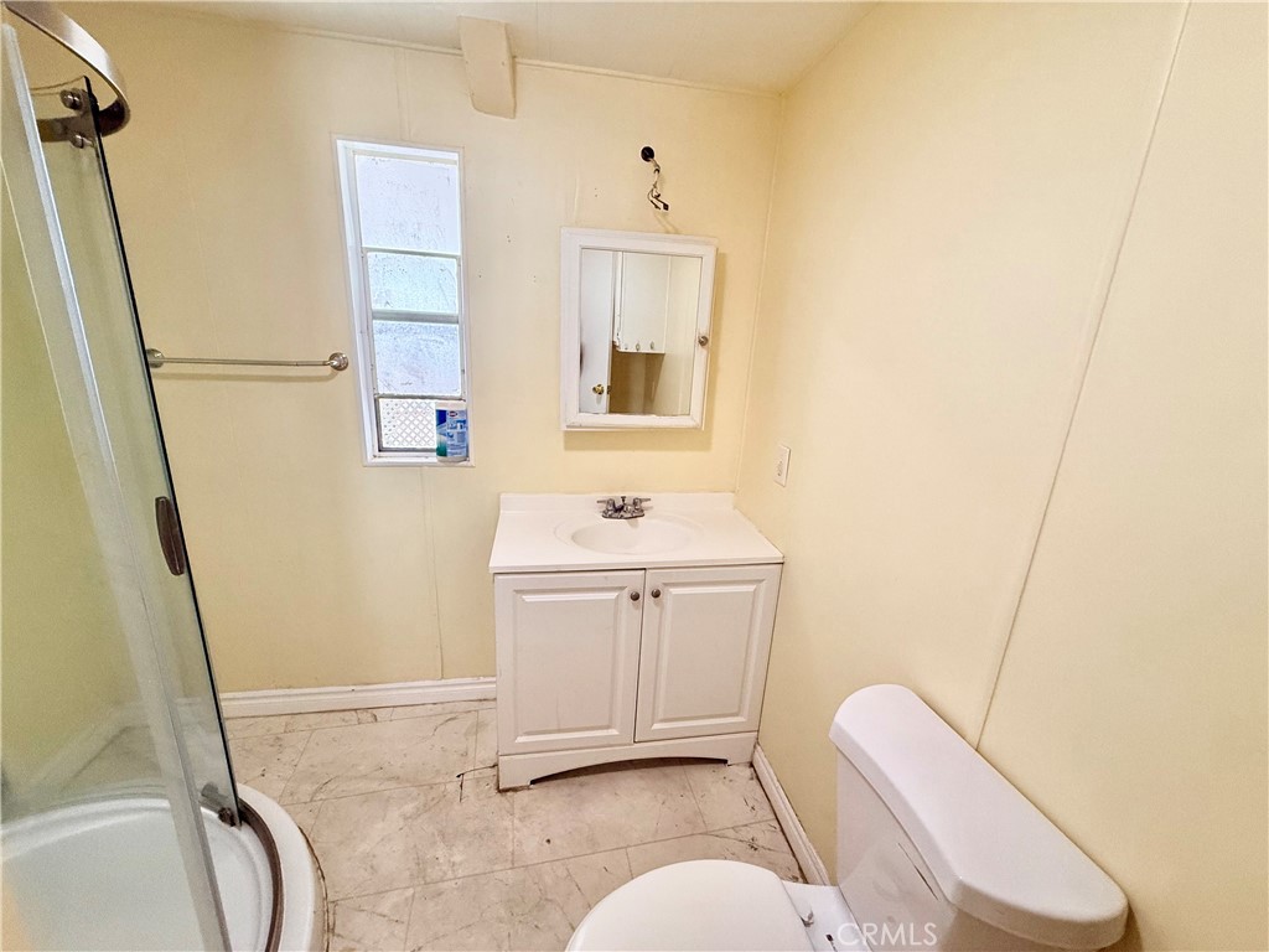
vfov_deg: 85.7
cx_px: 634
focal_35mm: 14
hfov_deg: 102.1
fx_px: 513
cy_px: 476
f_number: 2.2
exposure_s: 1/120
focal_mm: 2.22
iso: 250
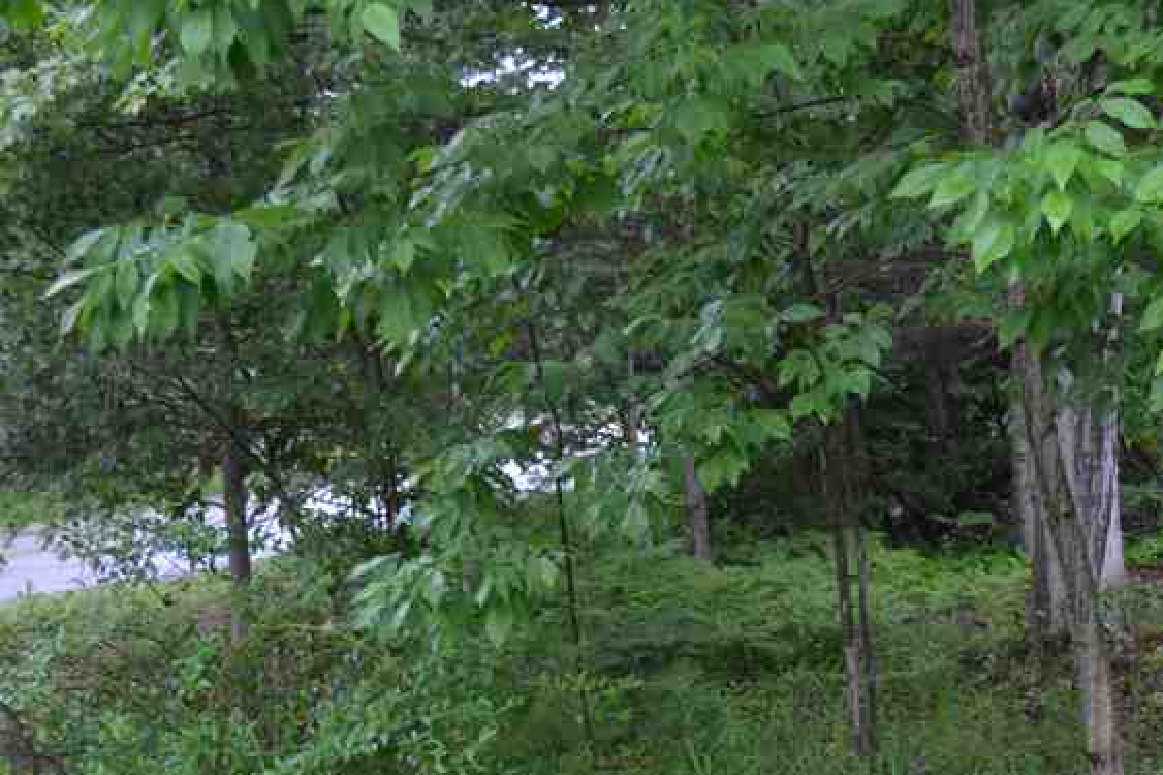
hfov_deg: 26.7
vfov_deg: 17.8
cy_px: 745
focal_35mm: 75
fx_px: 2422
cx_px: 859
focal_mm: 22
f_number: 4
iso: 400
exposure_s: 1/50
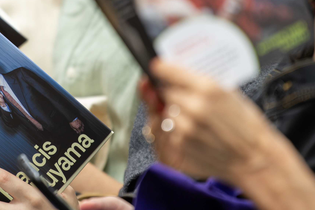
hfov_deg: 3.2
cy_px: 10
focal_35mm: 652
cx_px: 29
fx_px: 5705
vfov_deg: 2.1
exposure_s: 1/200
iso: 2000
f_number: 2.8
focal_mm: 200
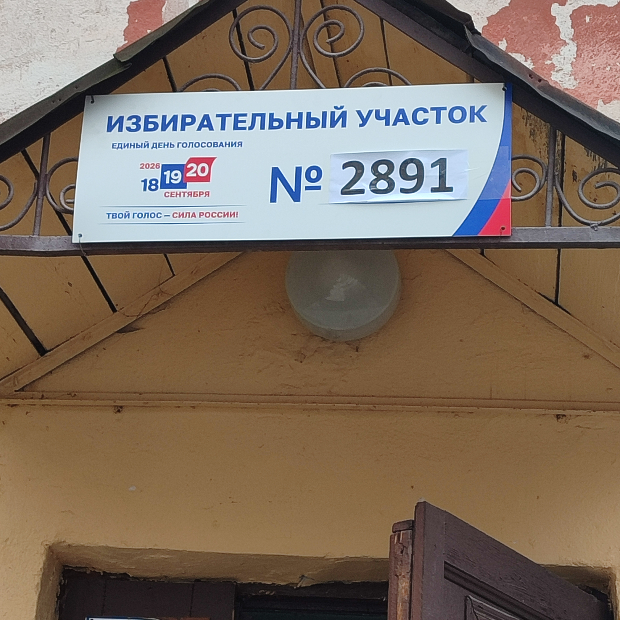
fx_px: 669
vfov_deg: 49.7
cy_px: 279
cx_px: 303
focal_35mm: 33
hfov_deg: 49.7
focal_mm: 5.95
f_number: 1.89
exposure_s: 1/50
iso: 179
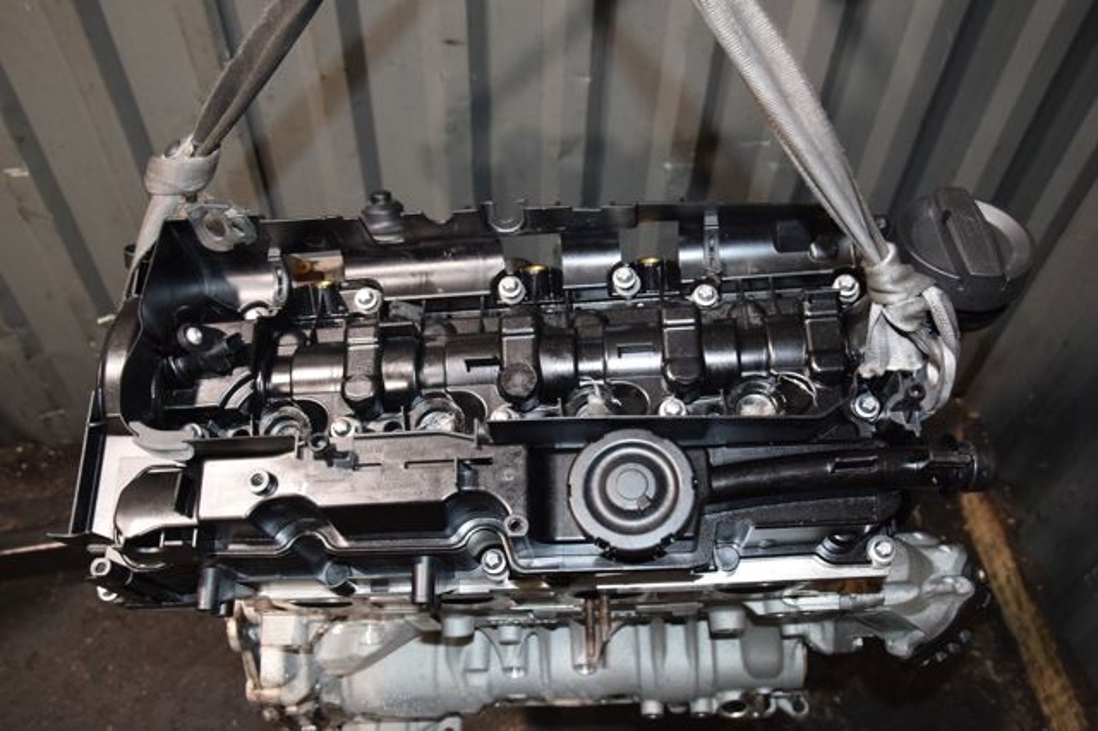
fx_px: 1006
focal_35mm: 33
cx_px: 549
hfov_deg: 57.2
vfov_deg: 39.9
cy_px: 366
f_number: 5.6
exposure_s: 1/60
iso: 1600
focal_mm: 22
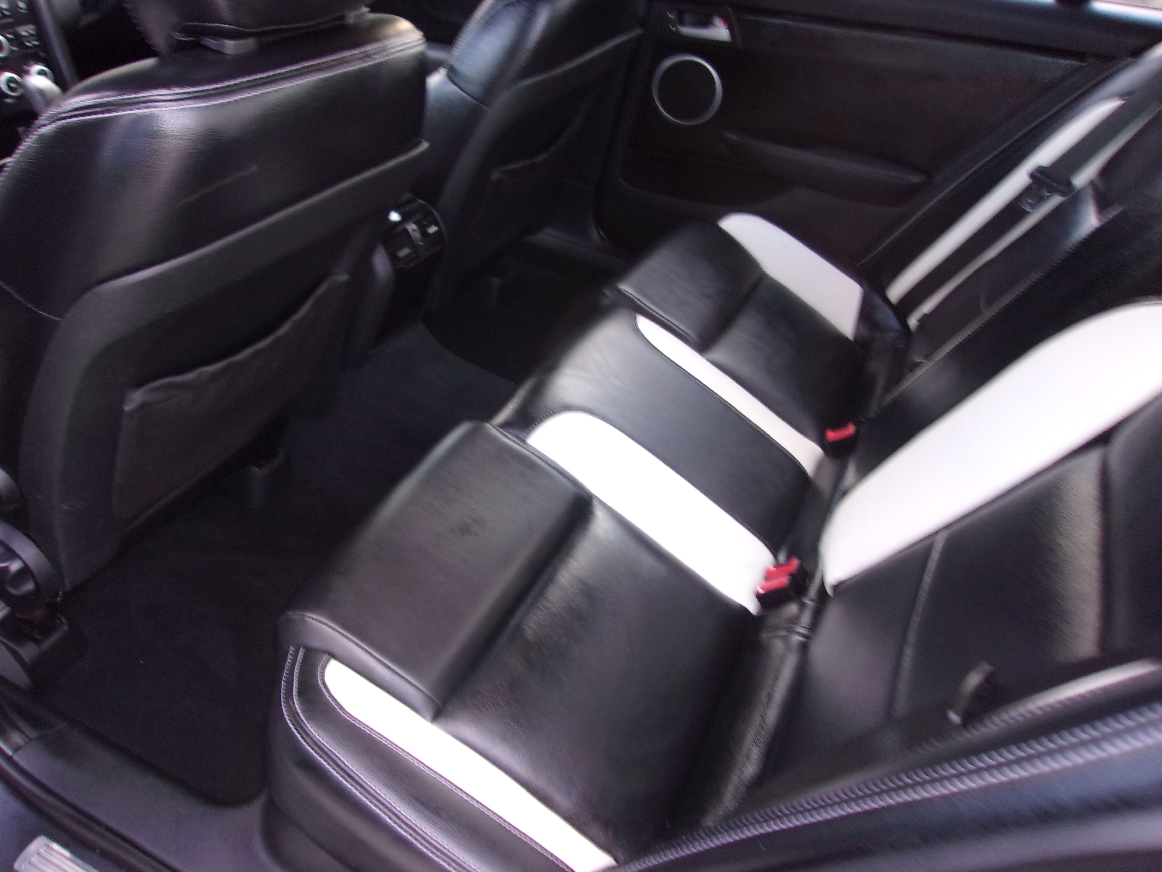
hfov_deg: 65.3
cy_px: 436
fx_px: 906
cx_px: 581
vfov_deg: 51.4
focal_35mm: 27
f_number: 3
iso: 200
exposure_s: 1/34
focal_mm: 4.9
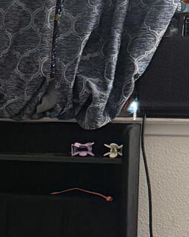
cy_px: 210
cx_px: -177
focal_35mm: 146
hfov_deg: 9.9
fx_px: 1020
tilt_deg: -9.8
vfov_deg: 13.1
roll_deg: +1.2
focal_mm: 6.76
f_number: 1.78
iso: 800
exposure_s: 1/40
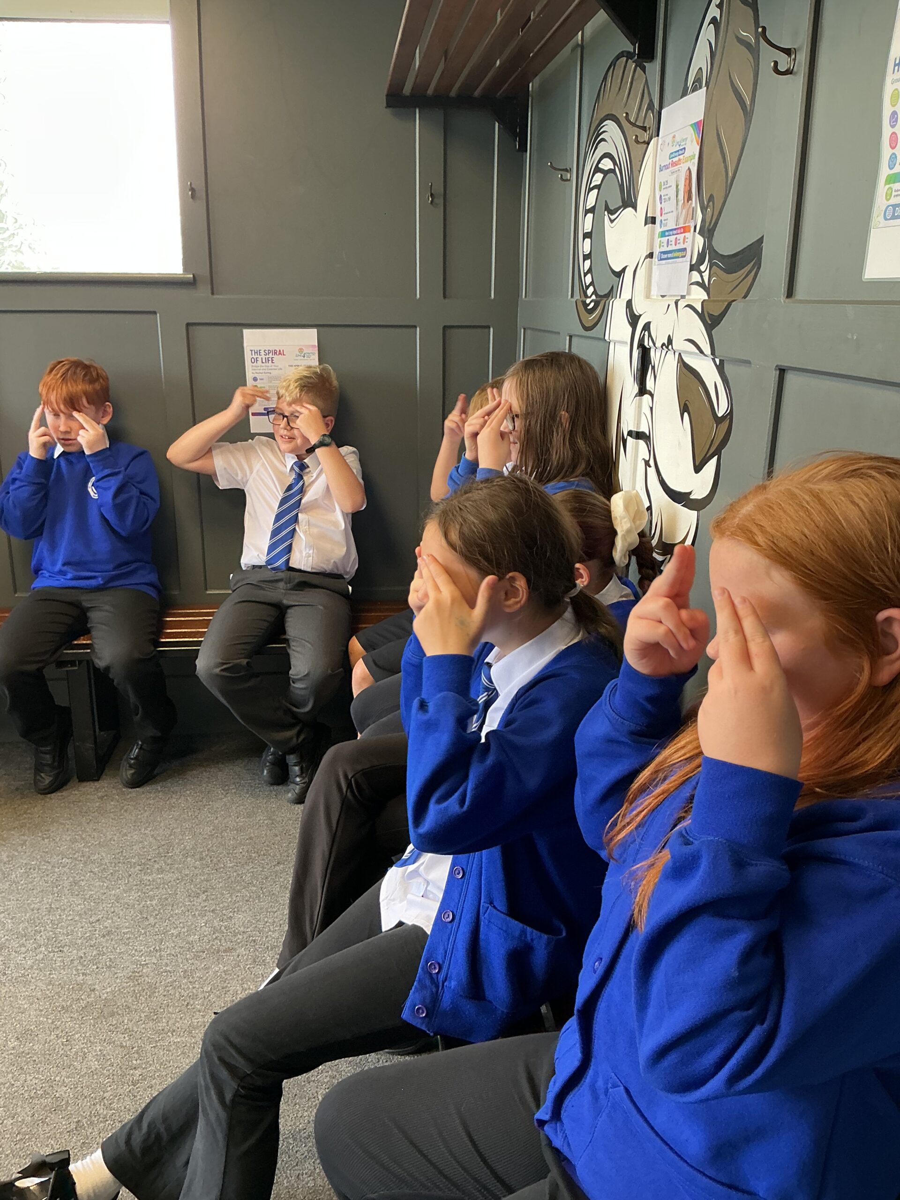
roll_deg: -0.5
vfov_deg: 61.7
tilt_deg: -16.9
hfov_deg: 48.2
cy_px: 600
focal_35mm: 29
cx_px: 450
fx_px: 1005
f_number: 1.8
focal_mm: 3
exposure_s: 1/50
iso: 64
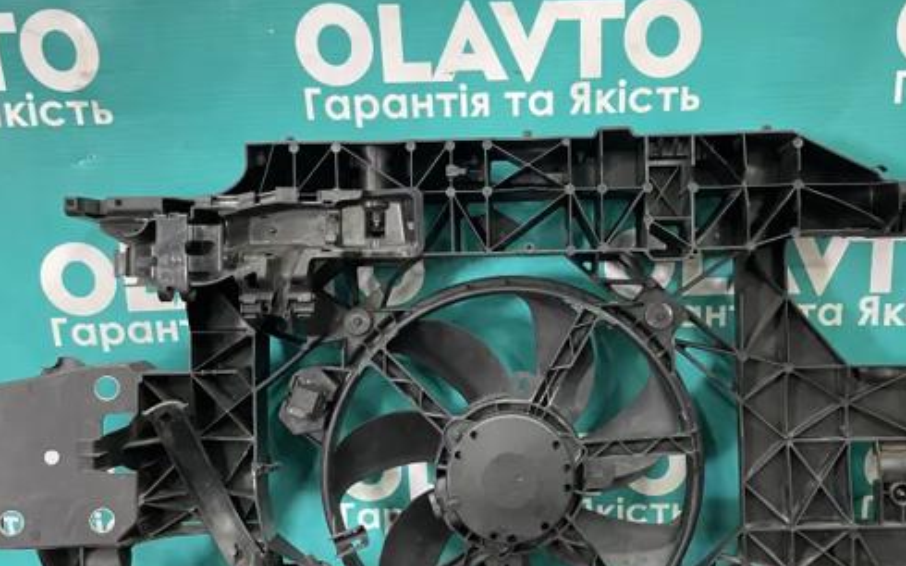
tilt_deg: -14.2
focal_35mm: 36
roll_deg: +1.3
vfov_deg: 35.3
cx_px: 529
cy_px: 289
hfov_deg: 53.8
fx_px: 889
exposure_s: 1/50
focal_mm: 4.2
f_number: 1.6
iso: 200
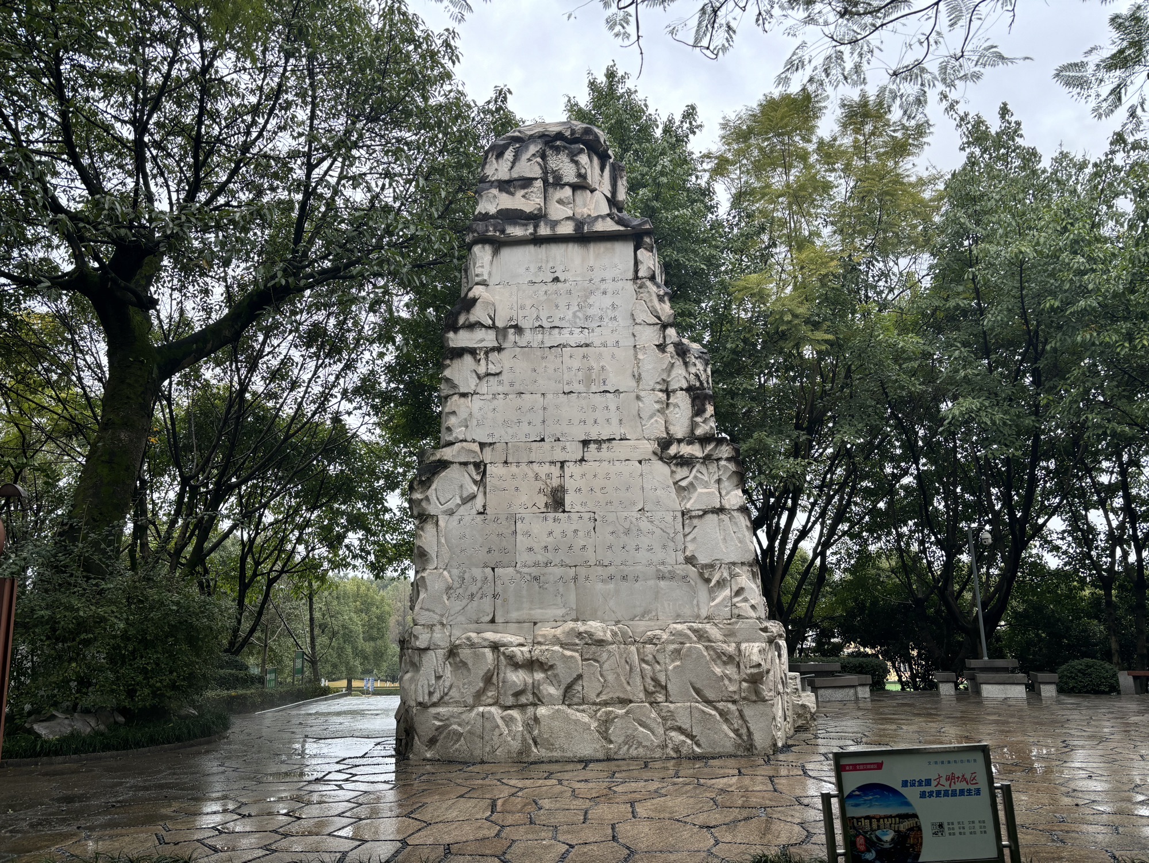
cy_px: 432
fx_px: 863
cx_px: 574
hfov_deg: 67.3
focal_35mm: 26
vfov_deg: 53.1
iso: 40
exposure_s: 1/121
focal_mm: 5.96
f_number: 1.6
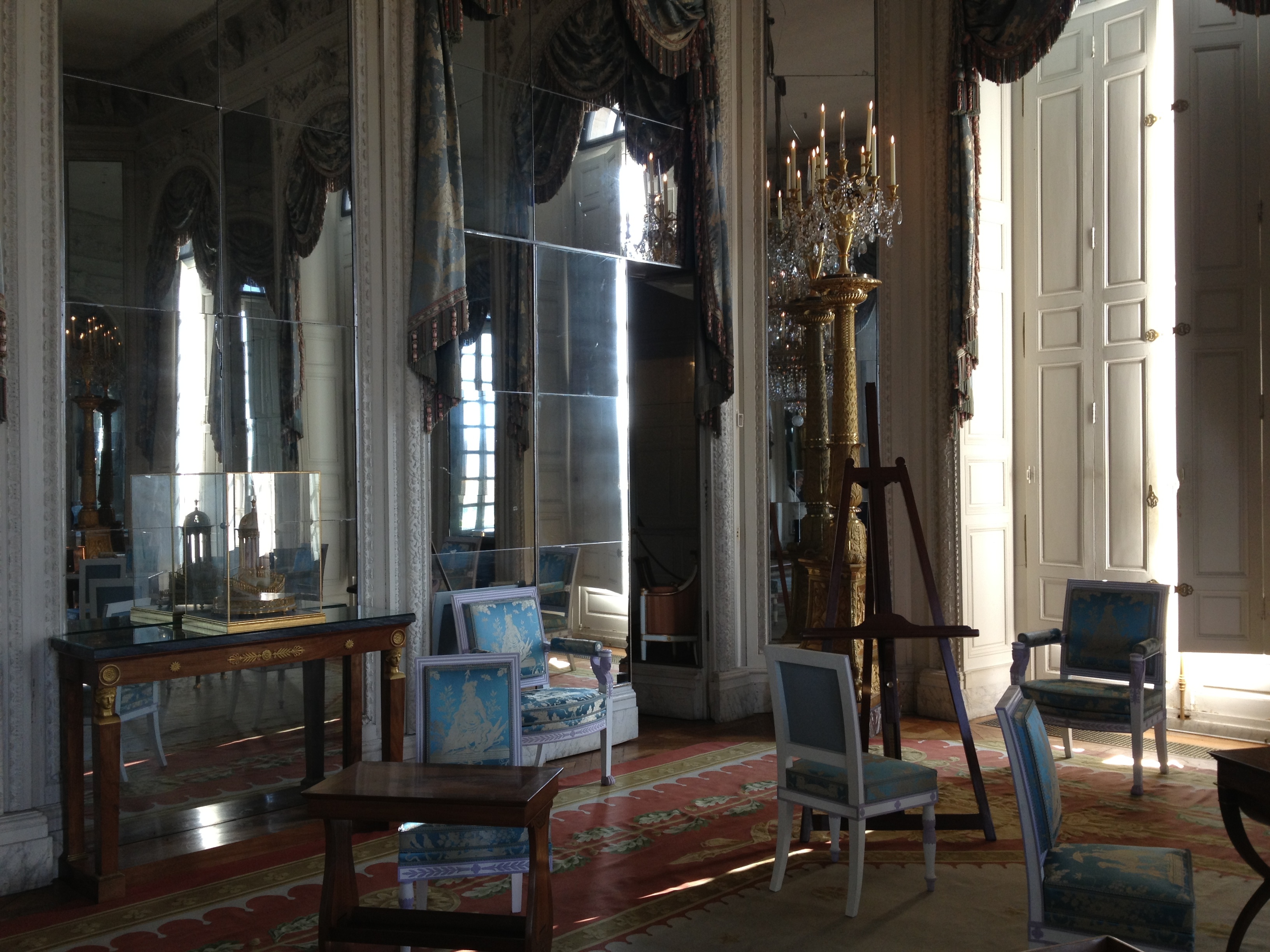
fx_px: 1284
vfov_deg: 40.7
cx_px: 635
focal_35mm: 35
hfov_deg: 52.6
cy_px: 476
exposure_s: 1/30
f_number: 2.4
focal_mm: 4.28
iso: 50
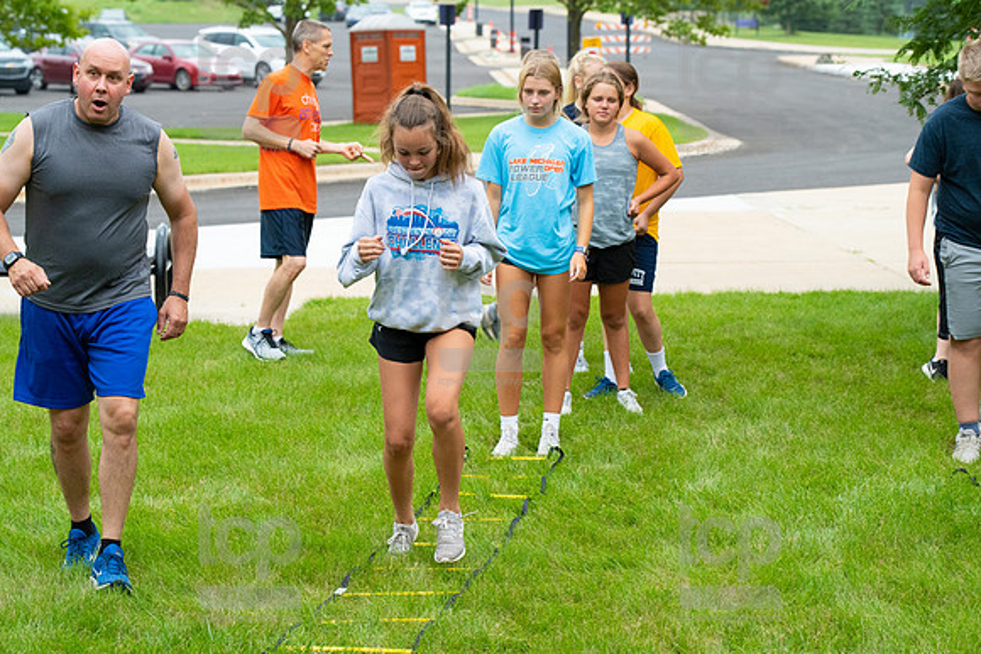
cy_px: 327
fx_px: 2589
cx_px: 490
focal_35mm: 95
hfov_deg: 21.5
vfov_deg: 14.4
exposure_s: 1/1000
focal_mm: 95
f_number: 5.6
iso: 1250
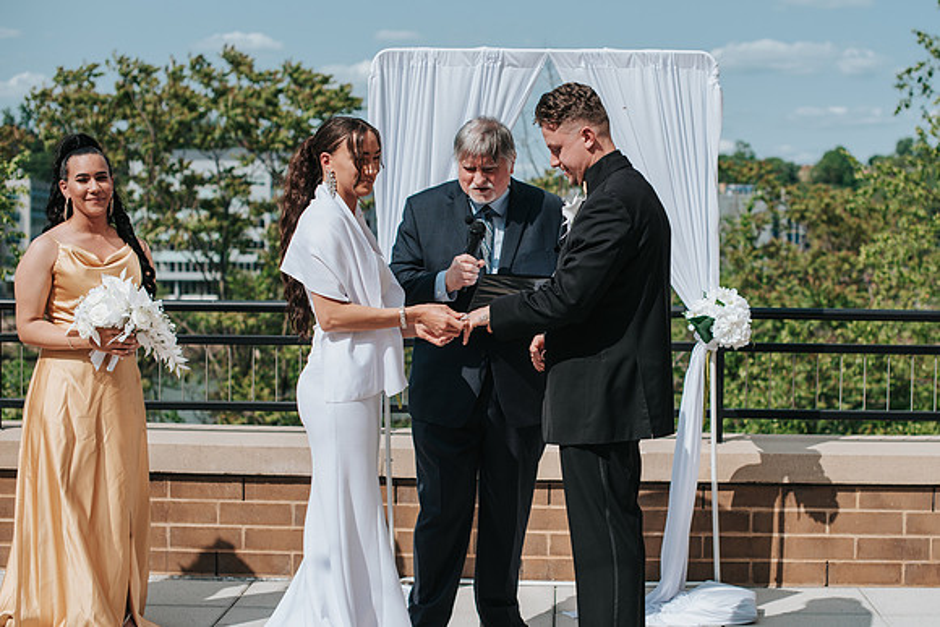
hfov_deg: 33.4
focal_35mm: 60
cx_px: 550
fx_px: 1564
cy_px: 334
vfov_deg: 22.7
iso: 110
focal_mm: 50
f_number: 3.2
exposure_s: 1/2000
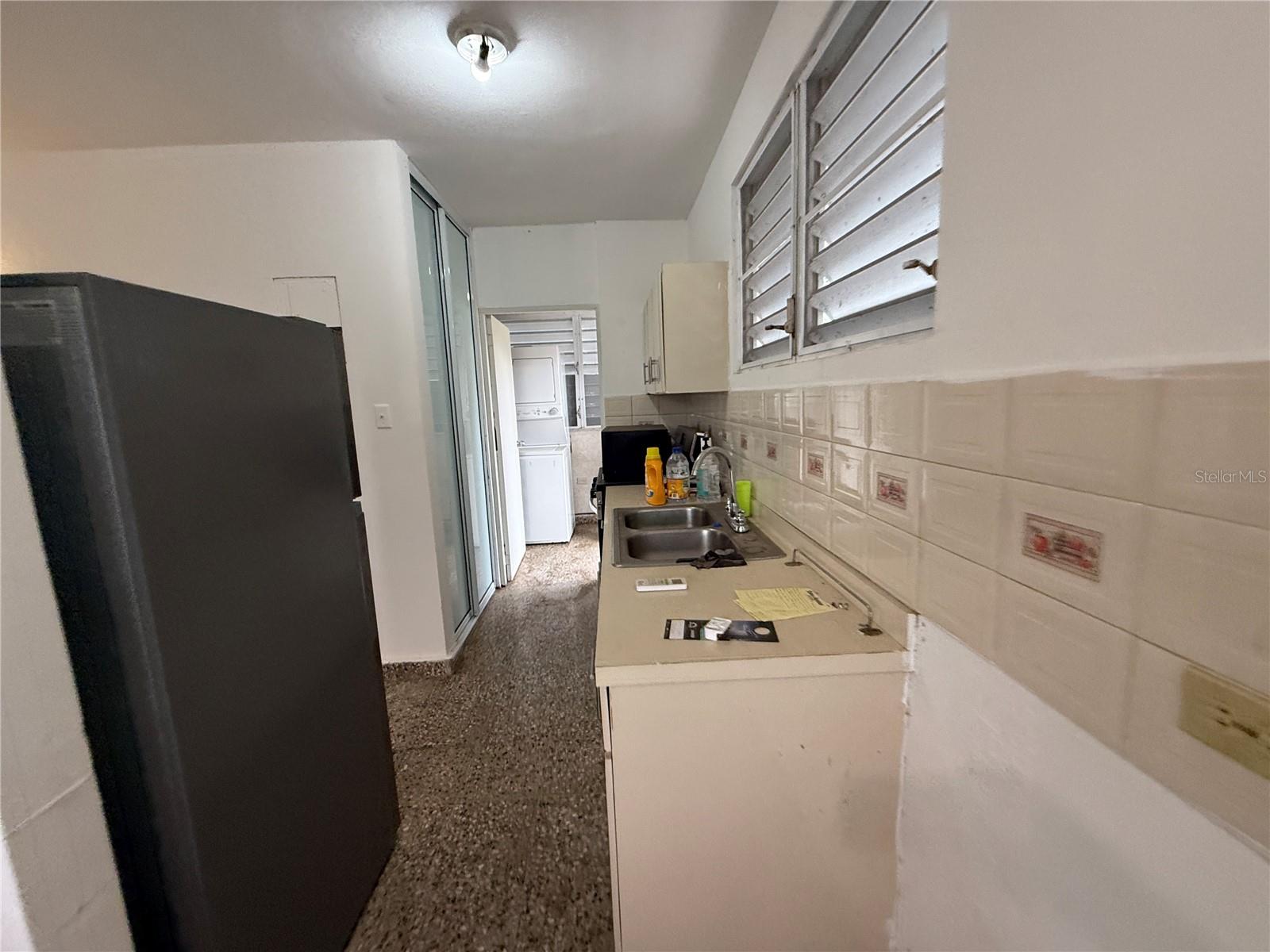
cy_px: 476
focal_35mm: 14
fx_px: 514
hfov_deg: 102.1
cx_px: 635
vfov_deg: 85.7
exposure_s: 1/99
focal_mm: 2.22
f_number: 2.2
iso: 320
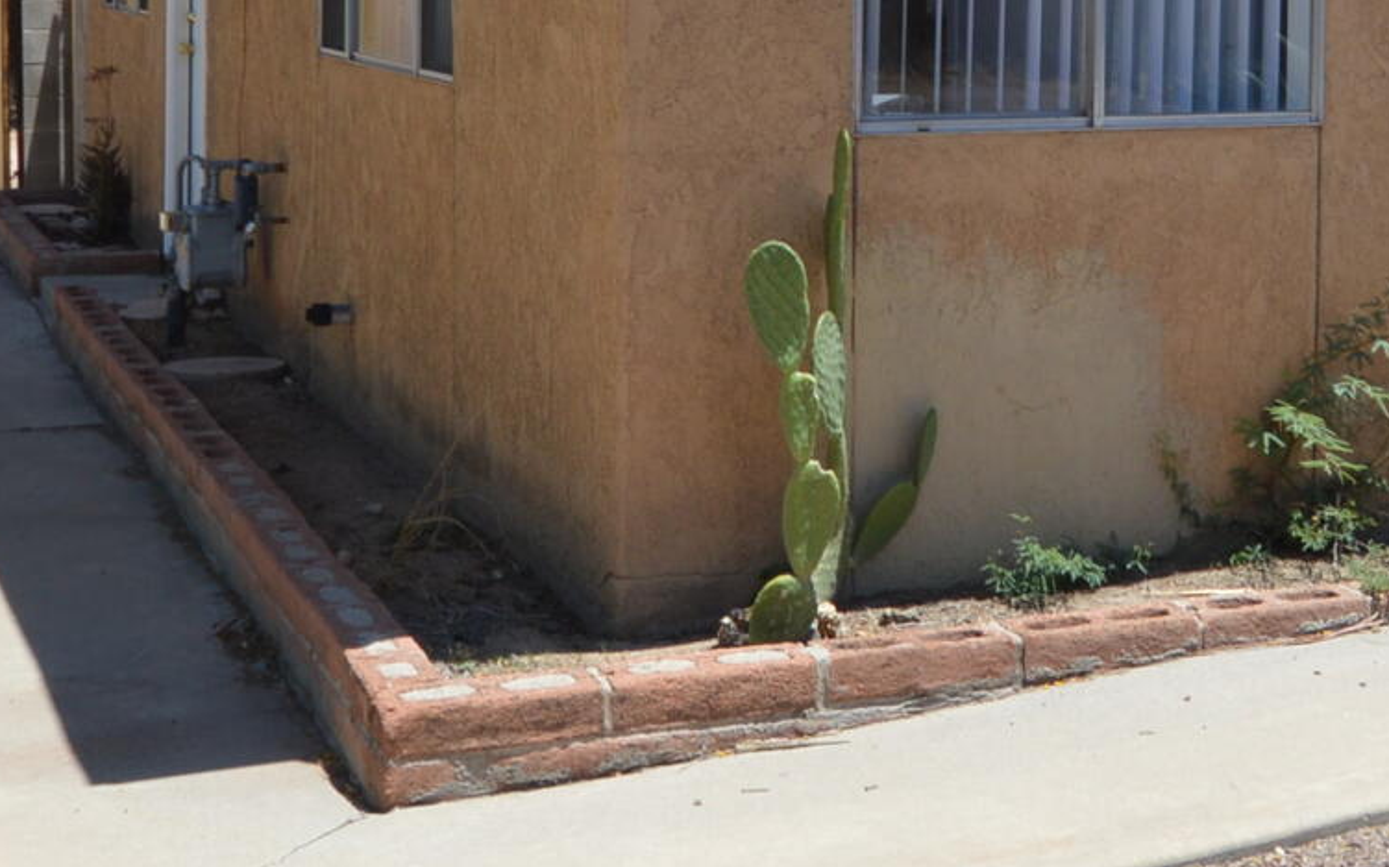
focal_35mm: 61
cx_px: 1038
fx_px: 2309
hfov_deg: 32.9
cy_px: 22
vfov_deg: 20.7
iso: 100
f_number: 7.1
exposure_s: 1/200
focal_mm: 10
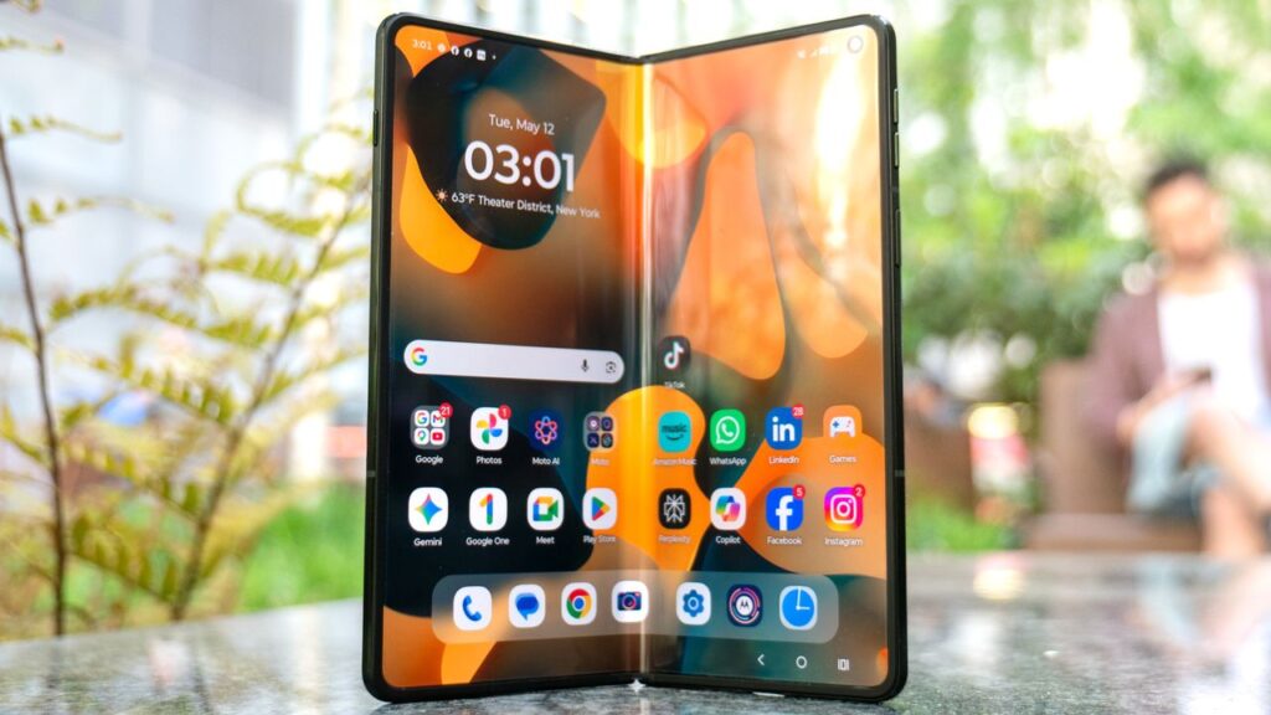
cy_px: 313
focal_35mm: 51
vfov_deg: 23.6
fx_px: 1710
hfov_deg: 40.8
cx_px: 662
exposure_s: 1/160
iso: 200
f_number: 2.8
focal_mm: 19
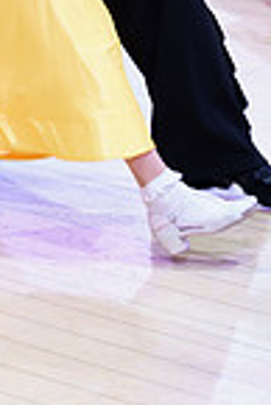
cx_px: -39
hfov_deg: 6.3
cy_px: -215
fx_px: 2444
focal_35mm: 217
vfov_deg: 9.2
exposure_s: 1/100
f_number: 2.8
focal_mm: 70
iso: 640
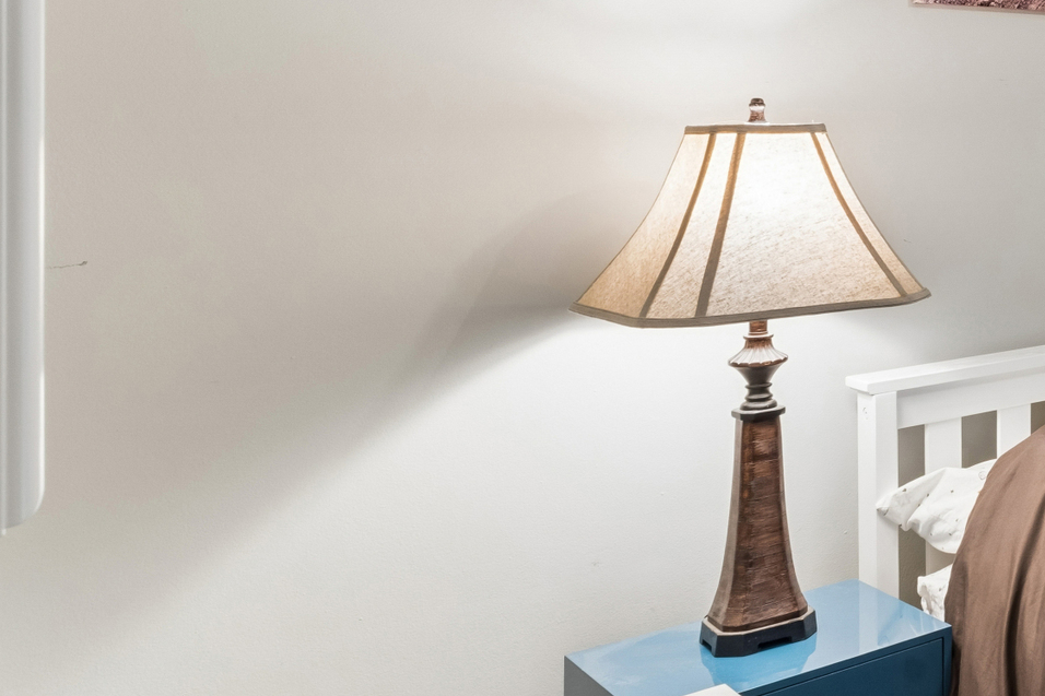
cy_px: 84
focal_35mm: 45
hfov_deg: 28.7
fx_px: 1306
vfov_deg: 28.8
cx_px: 1551
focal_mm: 14
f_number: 13
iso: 400
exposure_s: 1/1.25
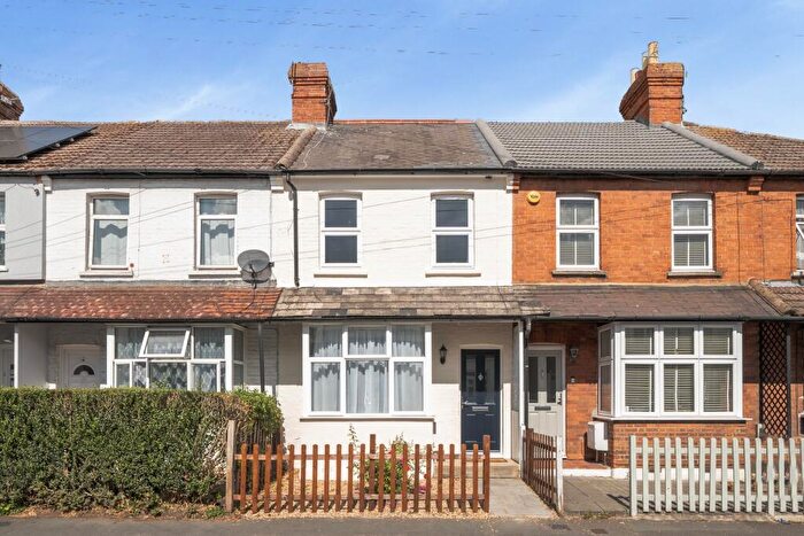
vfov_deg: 57.2
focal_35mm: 22
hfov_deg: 78.6
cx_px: 402
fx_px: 491
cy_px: 268
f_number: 8
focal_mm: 15
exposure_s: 1/640
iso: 400
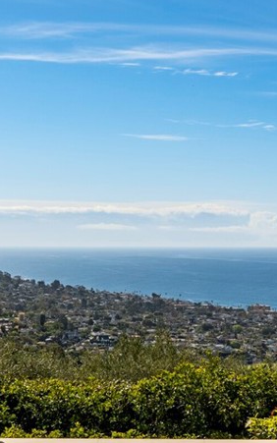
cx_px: 156
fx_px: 894
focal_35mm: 74
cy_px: 249
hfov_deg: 17.6
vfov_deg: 27.8
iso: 400
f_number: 7.1
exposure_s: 1/8000
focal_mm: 32
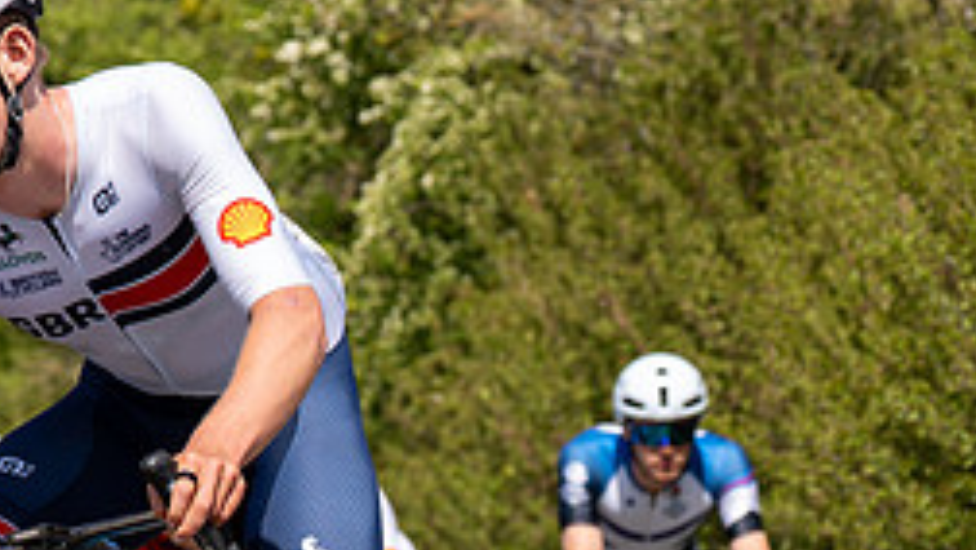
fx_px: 6809
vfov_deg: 4.6
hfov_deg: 8.2
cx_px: 380
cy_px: 173
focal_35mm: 263
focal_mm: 70
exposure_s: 1/1000
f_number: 4
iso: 100
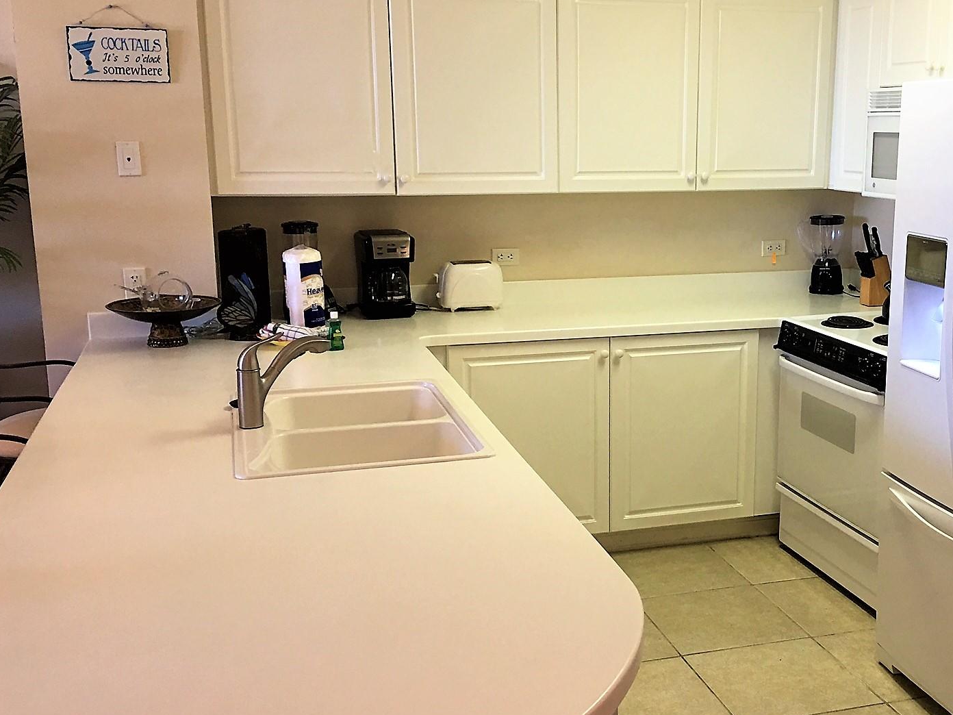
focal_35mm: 42
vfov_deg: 34.3
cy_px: 375
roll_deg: +0.1
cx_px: 629
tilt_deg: -11.4
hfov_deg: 44.2
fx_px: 1156
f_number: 2.2
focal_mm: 4.15
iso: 32
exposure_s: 1/15
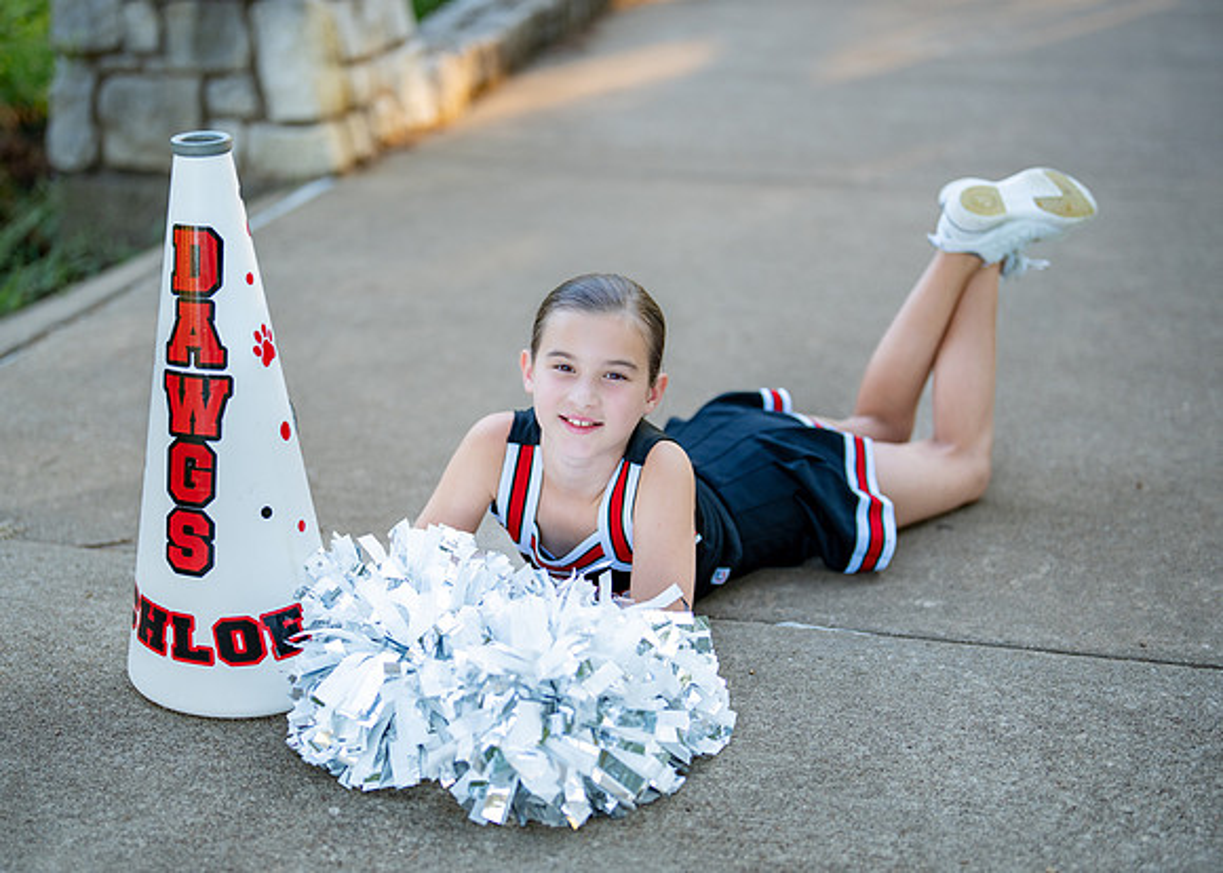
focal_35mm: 61
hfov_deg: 32.2
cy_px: 479
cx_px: 580
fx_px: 2115
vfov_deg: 23.3
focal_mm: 50
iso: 200
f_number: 1.2
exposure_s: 1/800
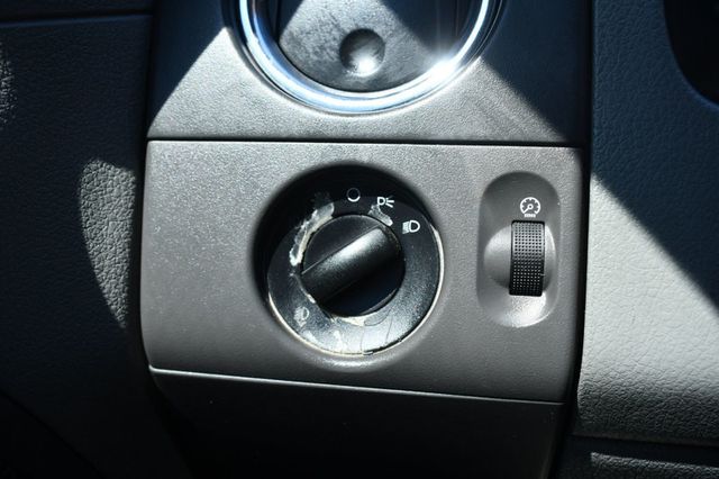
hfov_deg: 53.2
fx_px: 719
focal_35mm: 36
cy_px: 240
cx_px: 360
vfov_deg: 36.8
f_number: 5.6
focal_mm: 24
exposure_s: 1/250
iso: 280
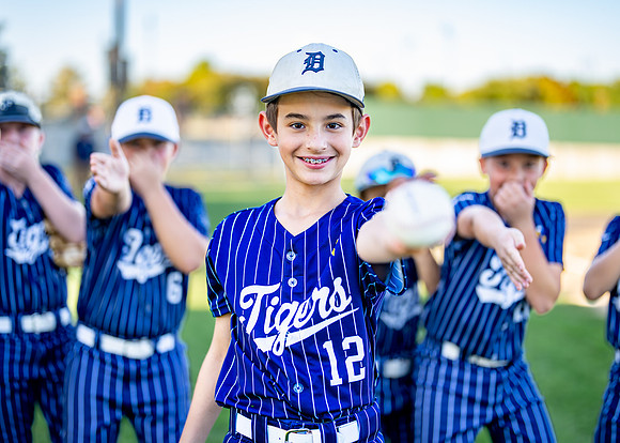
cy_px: 215
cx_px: 309
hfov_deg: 34.2
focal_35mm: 57
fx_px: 1007
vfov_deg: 24.8
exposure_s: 1/1250
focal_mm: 50
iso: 100
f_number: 1.2
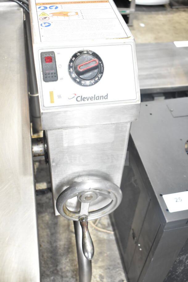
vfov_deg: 49.5
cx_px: 94
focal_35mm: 39
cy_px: 141
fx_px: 305
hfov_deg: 34.2
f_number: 5
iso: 1600
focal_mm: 26
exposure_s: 1/100
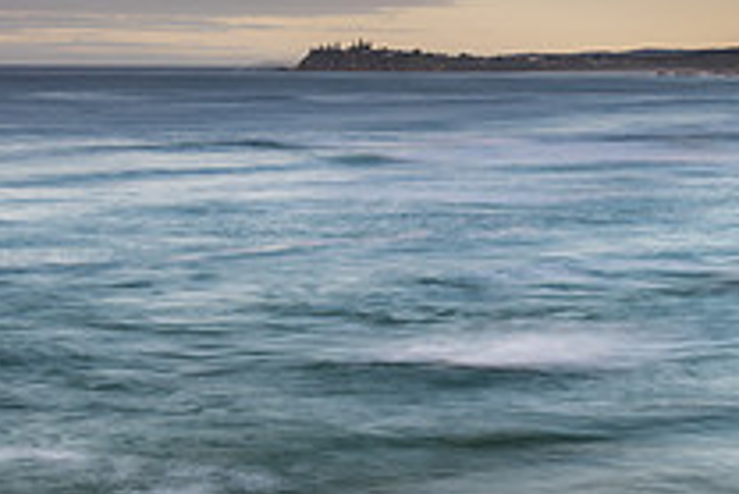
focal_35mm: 110
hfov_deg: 18.3
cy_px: 247
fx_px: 2260
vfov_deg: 12.5
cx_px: 661
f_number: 8
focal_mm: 38
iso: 64
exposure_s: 2
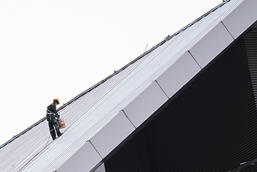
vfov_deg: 2.2
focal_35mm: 621
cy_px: 222
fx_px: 4436
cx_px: -57
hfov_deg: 3.3
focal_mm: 200
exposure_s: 1/1250
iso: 160
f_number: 6.3
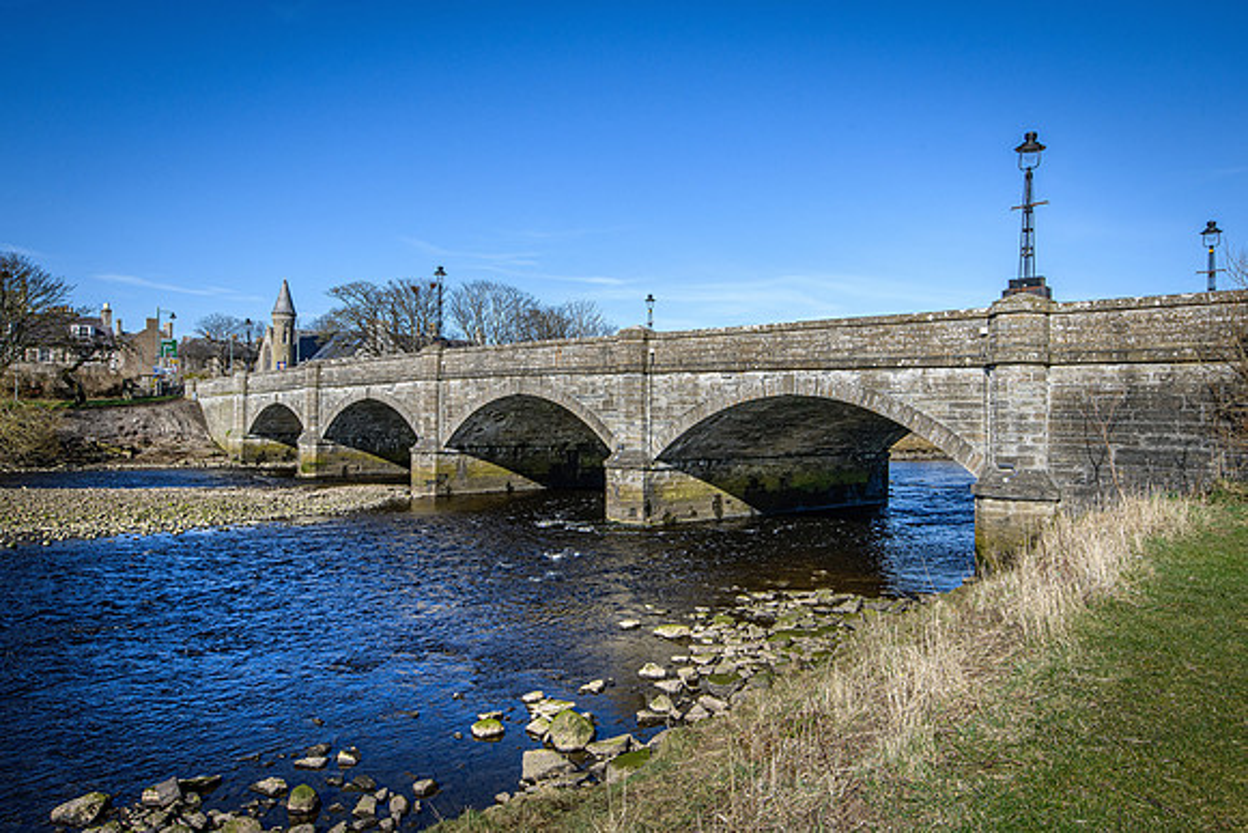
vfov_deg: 52.2
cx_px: 624
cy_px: 416
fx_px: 851
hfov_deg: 72.5
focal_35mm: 25
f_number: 13
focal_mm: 24
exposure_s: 1/640
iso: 400
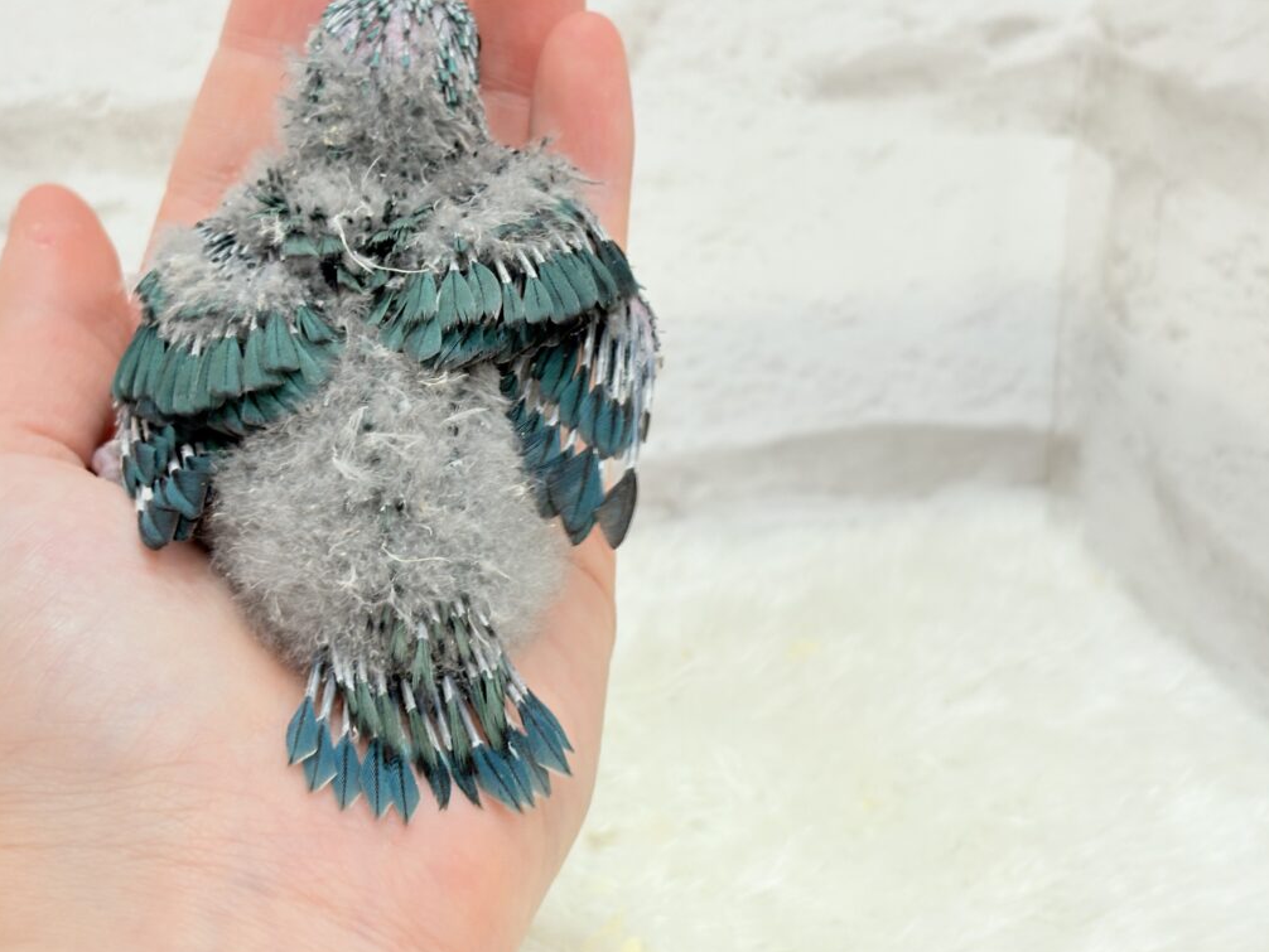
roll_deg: +2.2
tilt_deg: -21.9
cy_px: 403
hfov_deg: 31.1
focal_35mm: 62
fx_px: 2273
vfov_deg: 23.6
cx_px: 530
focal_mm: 5.96
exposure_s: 1/50
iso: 50
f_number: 1.6
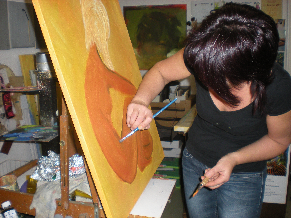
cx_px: 146
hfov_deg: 49.0
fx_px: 319
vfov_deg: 37.7
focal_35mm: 38
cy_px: 109
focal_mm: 6.3
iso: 129
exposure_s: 1/60
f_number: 3.1
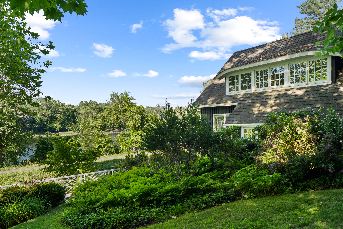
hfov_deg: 73.7
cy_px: 114
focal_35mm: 24
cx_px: 172
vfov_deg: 53.1
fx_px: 229
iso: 500
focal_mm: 24
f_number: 8
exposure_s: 1/30
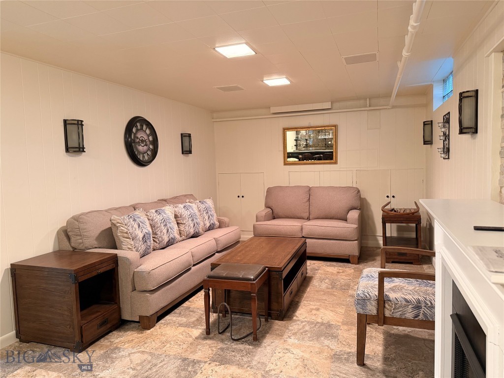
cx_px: 252
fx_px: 349
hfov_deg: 71.6
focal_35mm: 24
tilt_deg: -4.2
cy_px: 189
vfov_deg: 56.8
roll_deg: +2.3
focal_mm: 6.76
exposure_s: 1/60
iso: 320
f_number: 1.78
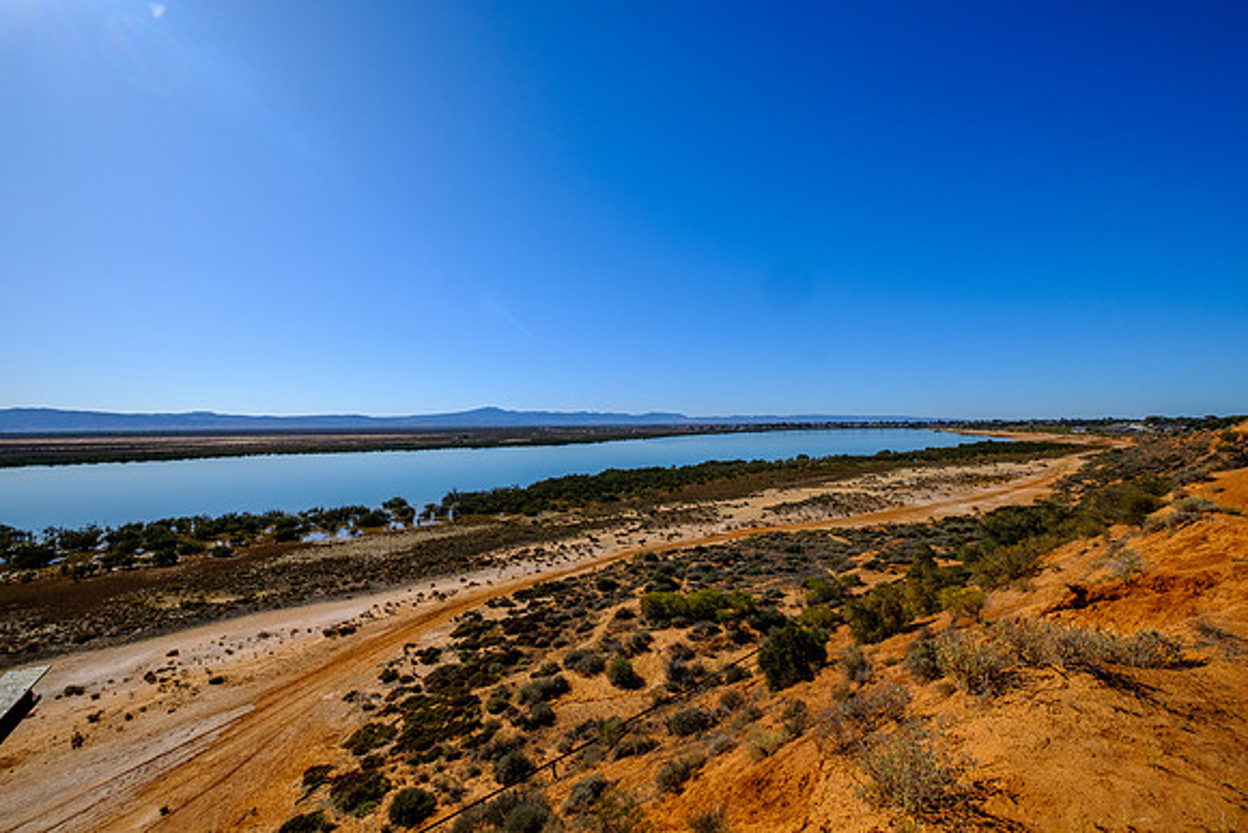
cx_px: 624
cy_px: 416
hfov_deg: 100.4
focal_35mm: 15
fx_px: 520
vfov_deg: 77.4
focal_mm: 10
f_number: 8
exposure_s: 1/1000
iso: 200
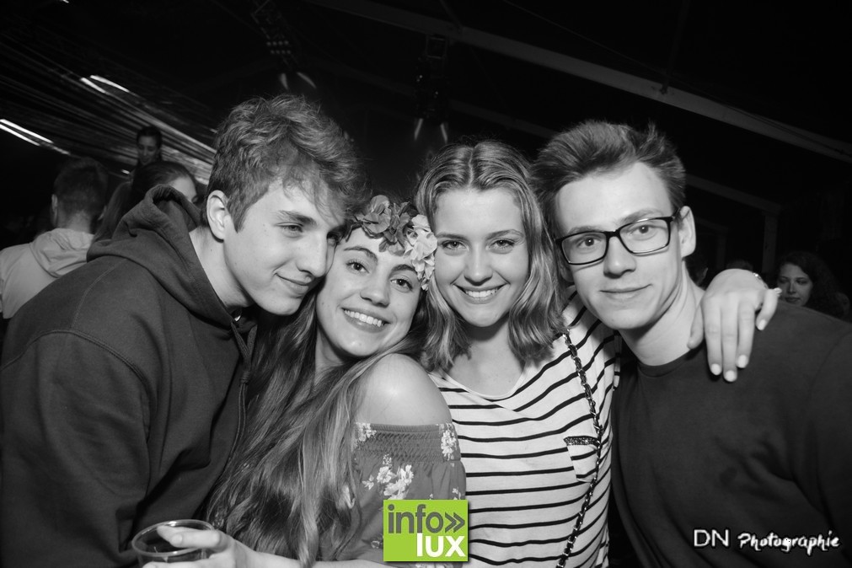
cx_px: 426
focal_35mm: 27
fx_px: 639
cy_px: 284
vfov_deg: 47.9
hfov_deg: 67.4
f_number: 3.5
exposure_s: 1/40
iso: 1600
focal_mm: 18
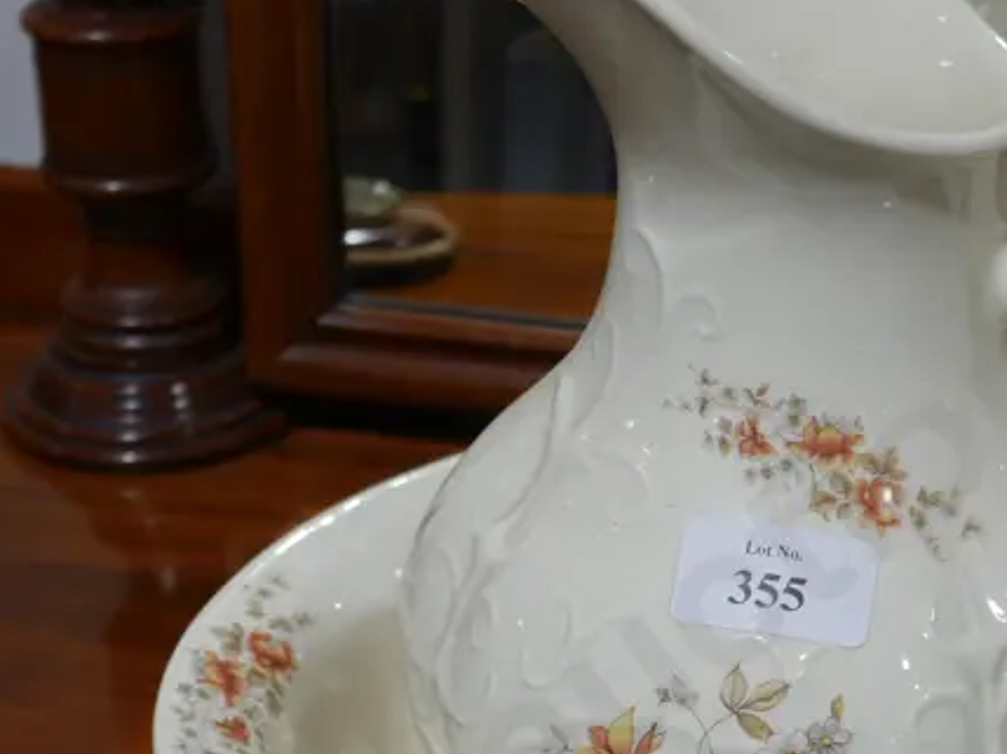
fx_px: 2500
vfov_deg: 16.9
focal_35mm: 86
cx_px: 648
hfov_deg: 22.7
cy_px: 669
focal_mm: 18
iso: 200
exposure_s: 1/80
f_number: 4
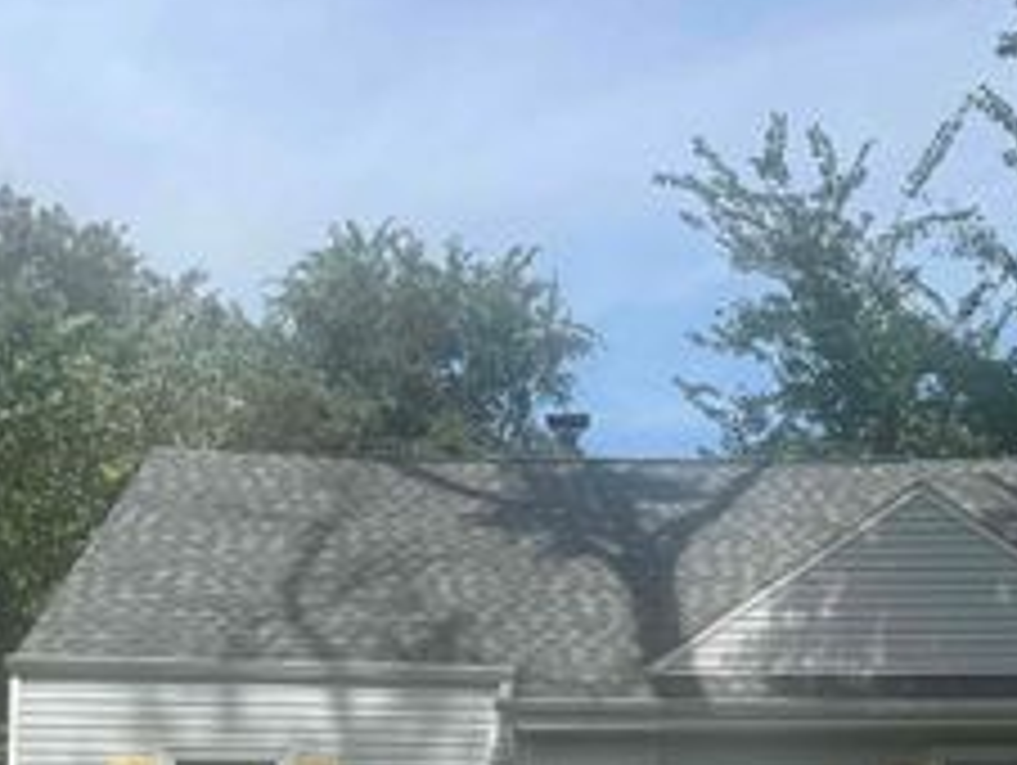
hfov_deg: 35.9
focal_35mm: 53
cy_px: 808
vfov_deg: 25.8
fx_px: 1559
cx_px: 652
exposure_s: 1/4049
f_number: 1.78
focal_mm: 6.76
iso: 80
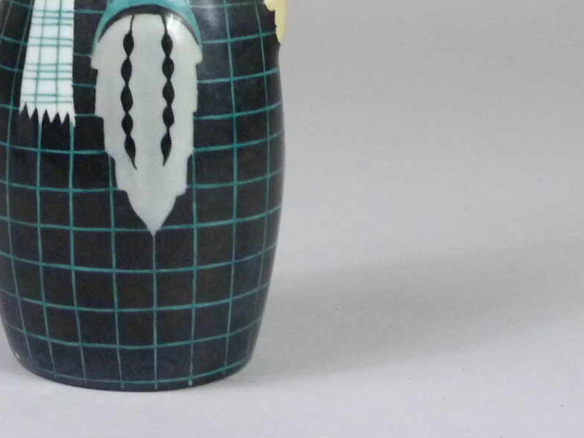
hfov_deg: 13.6
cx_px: 165
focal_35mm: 145
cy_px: -104
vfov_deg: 10.1
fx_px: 2447
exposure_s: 1/50
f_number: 3.2
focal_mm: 10
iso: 400
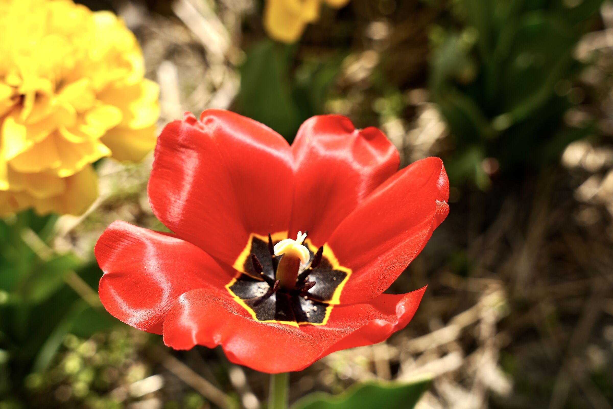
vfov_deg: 21.6
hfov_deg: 31.9
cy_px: 204
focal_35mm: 63
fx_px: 1073
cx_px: 306
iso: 100
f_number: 7.1
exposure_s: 1/500
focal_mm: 63
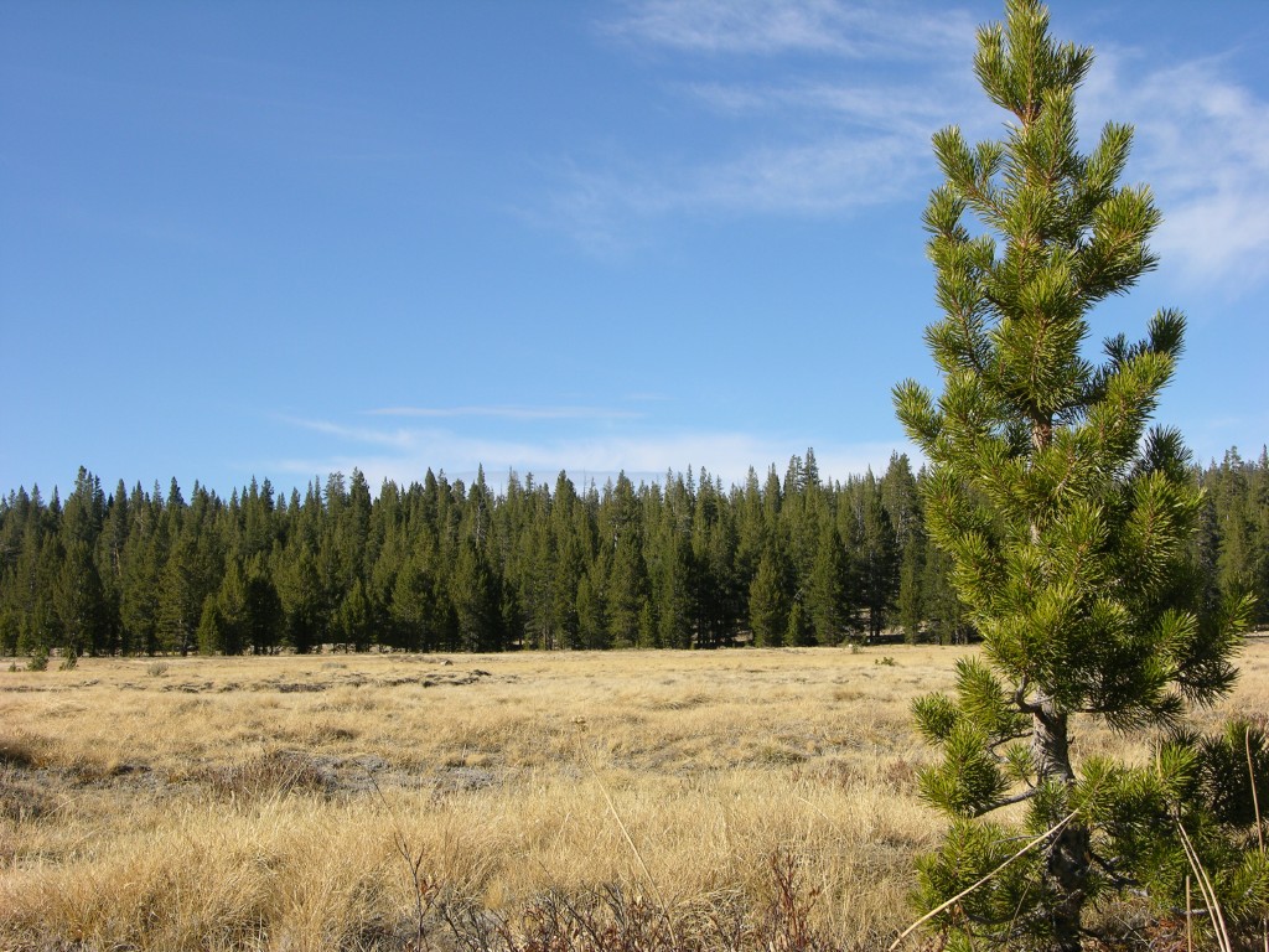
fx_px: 2126
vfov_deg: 25.2
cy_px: 476
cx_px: 634
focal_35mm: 58
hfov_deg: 33.2
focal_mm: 14.7
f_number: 5.6
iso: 50
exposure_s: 1/257
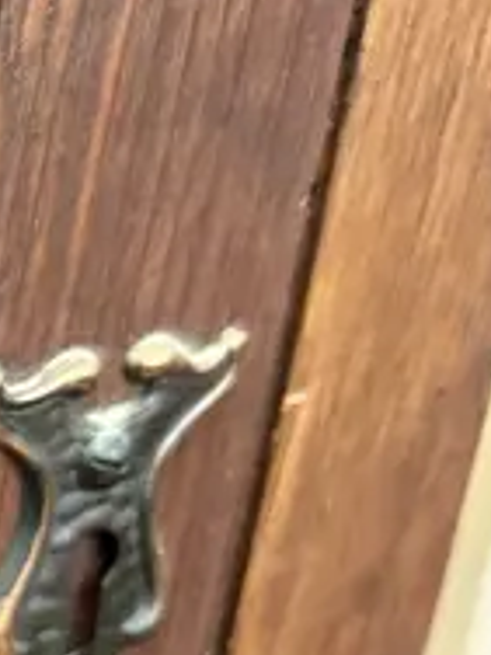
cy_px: 930
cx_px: -780
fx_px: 2478
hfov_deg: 9.7
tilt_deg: -31.9
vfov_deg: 14.2
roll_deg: -1.5
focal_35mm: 131
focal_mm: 6.86
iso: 640
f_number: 1.78
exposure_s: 1/50
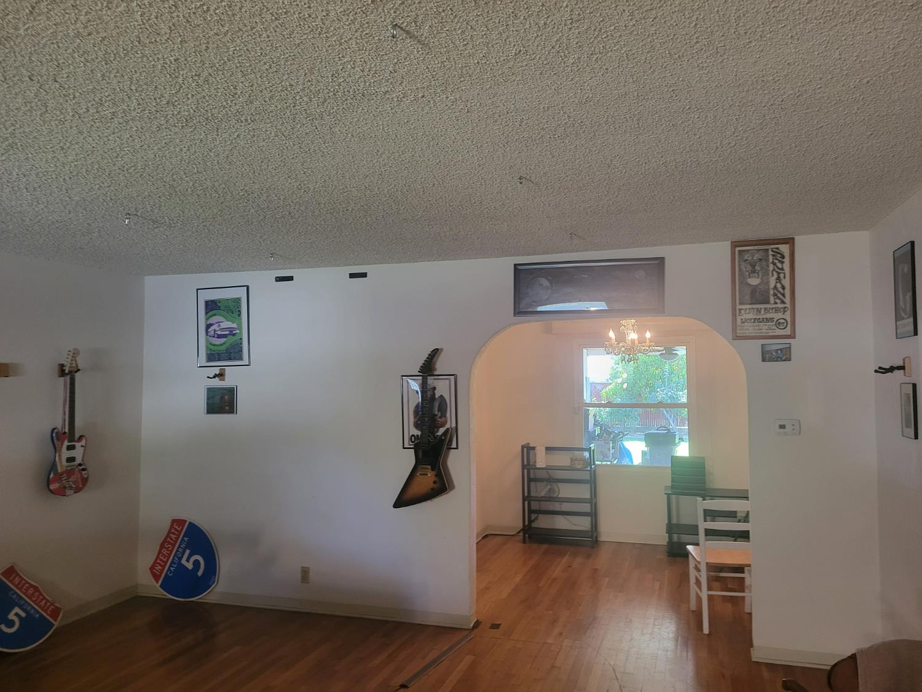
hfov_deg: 67.3
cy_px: 346
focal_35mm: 26
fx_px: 693
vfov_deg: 53.1
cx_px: 461
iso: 250
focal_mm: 5.4
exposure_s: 1/40
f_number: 1.8
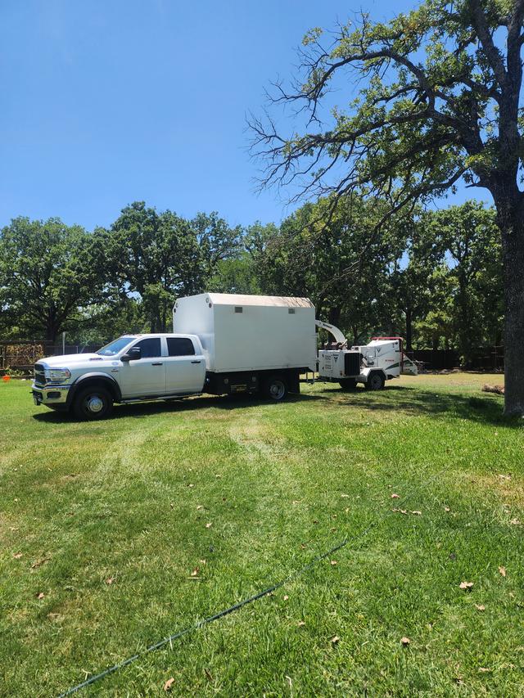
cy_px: 349
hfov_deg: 58.9
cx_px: 262
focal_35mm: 23
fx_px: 464
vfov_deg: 73.9
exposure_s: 1/799
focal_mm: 6.4
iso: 12
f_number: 1.8
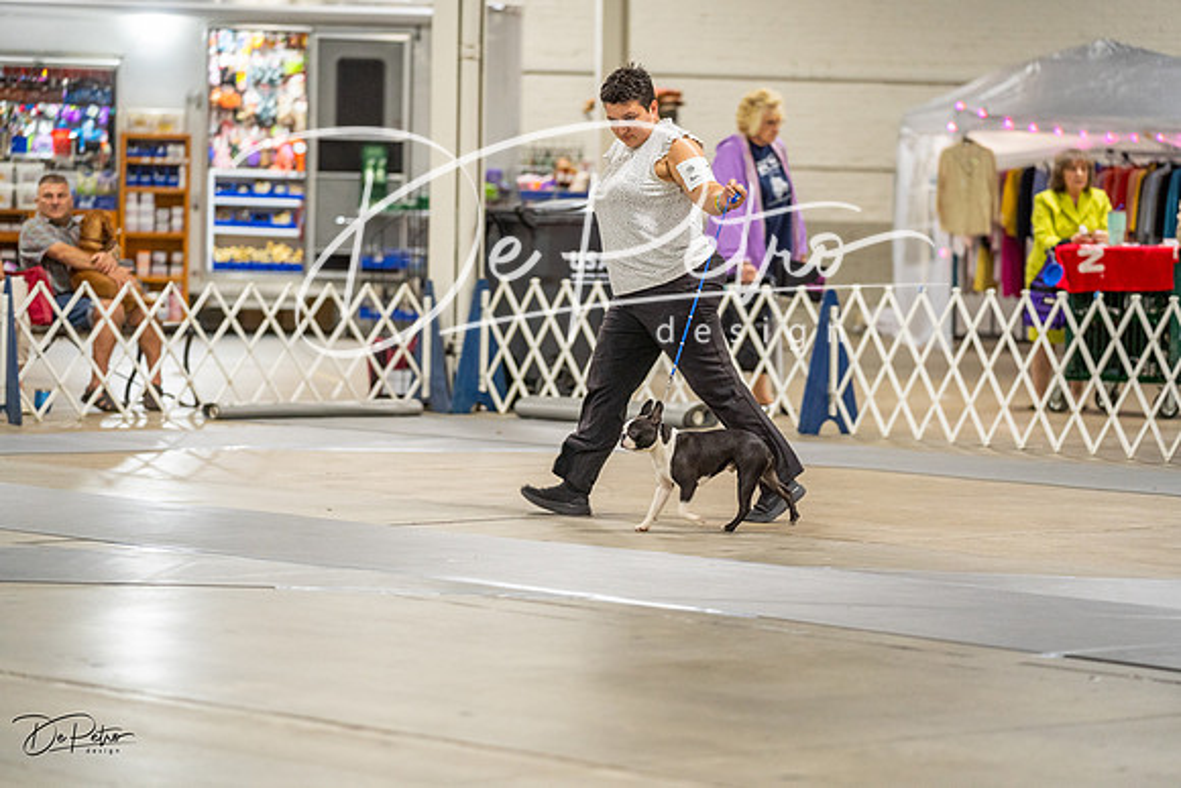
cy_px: 394
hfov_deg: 16.3
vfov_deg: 10.9
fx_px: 4134
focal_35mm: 126
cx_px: 590
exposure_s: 1/160
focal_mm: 126
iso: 2500
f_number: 2.8
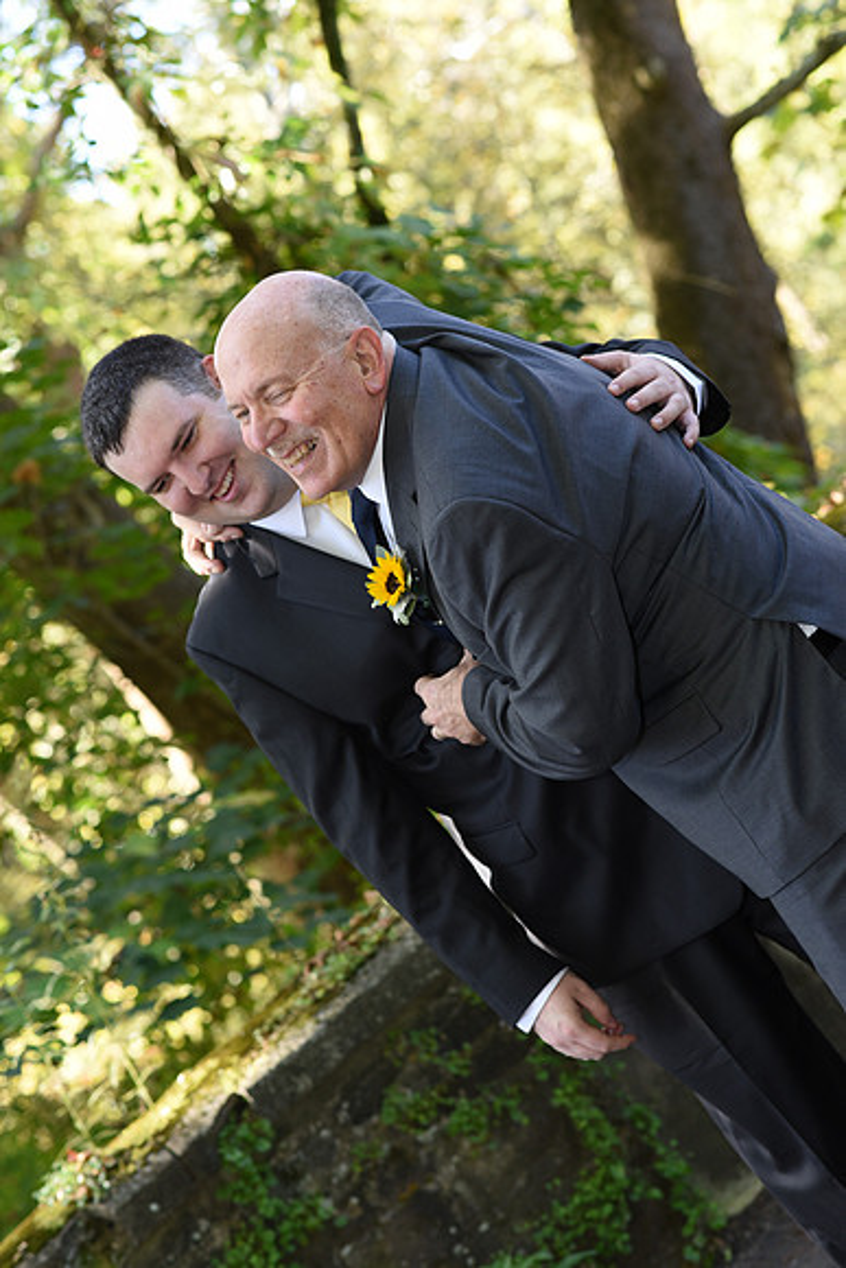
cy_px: 634
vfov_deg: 23.9
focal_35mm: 85
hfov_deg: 16.1
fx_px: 2994
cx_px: 423
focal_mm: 85
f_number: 4.5
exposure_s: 1/200
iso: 500
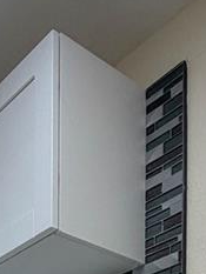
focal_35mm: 72
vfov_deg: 19.6
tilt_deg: +0.3
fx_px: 571
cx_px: 15
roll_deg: -0.1
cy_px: 502
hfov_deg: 20.0
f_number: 2.2
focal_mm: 2.22
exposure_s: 1/121
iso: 80
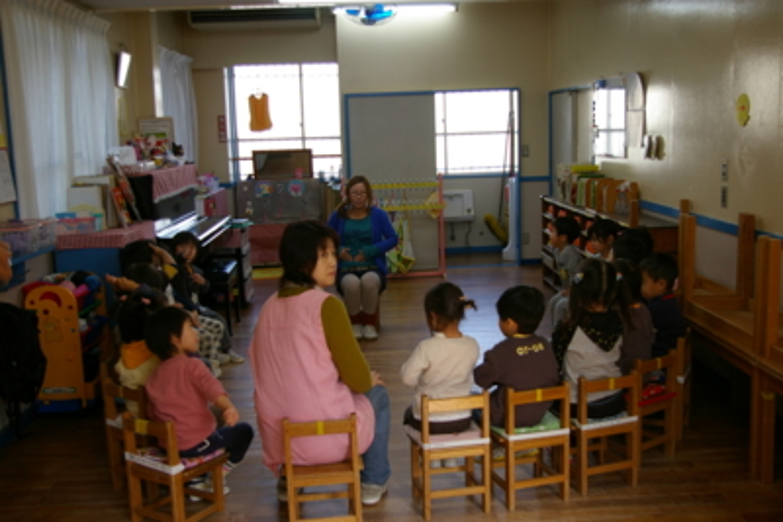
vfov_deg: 34.2
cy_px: 261
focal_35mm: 39
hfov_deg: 49.5
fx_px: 849
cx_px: 392
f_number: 4
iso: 200
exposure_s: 1/60
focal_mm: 26
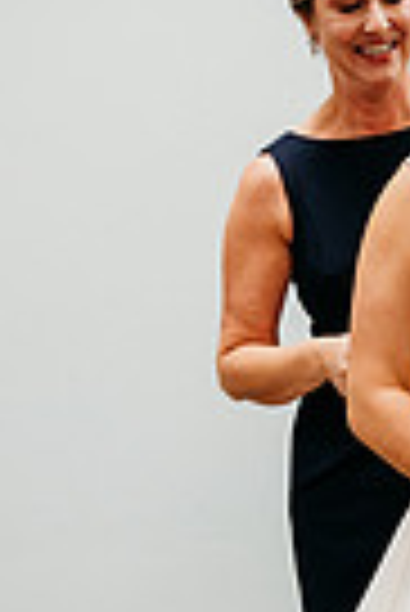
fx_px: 1687
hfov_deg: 13.6
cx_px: 417
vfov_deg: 20.5
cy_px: 423
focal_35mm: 99
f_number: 3.2
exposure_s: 1/320
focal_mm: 30
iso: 2000
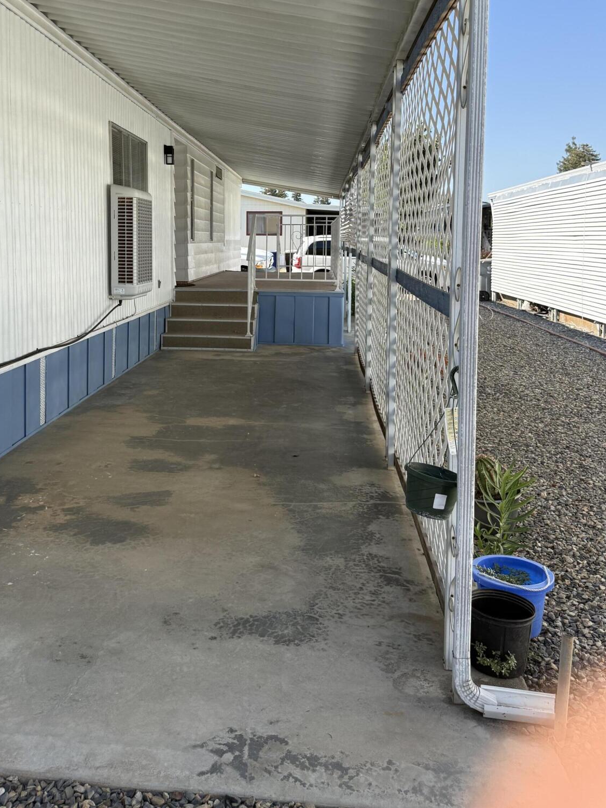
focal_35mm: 32
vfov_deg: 56.1
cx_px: 235
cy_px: 296
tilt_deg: -2.5
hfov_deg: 43.9
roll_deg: -1.5
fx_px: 747
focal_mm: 6.76
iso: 100
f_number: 1.78
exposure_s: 1/2110
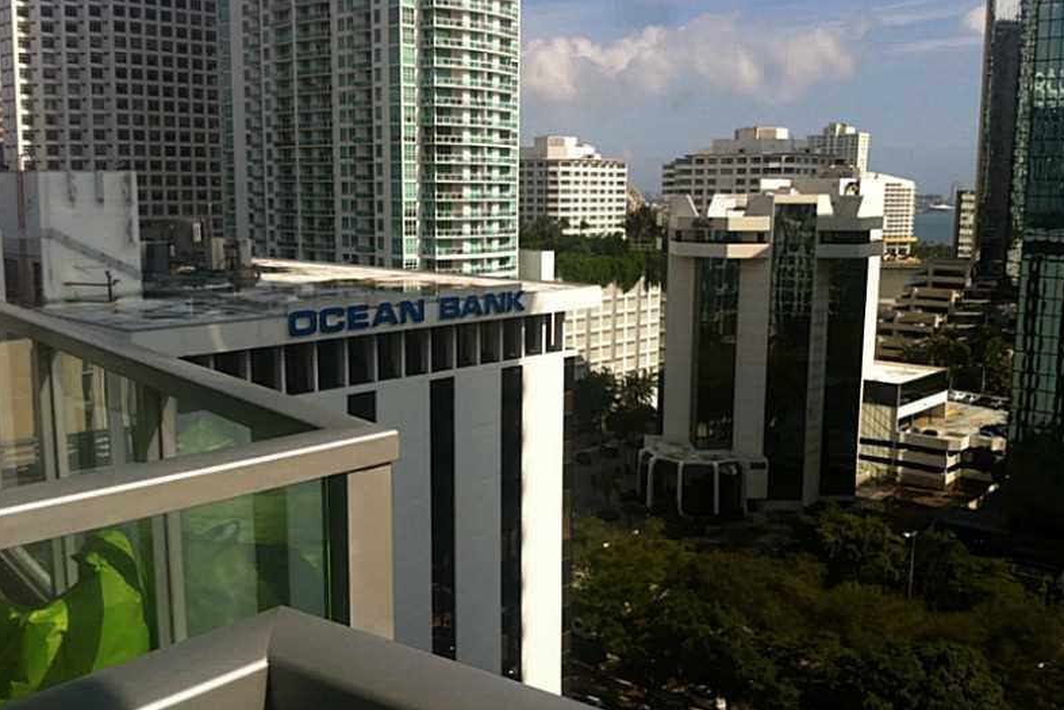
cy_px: 361
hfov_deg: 51.9
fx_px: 1094
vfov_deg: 36.0
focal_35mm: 37
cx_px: 537
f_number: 2.8
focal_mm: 3.85
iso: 80
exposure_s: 1/1676
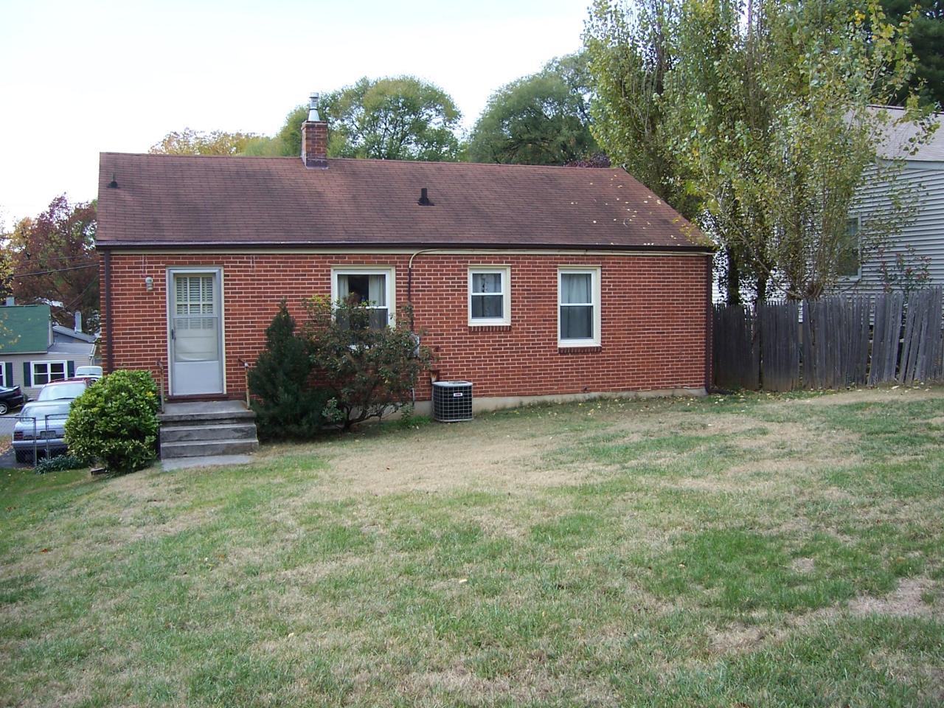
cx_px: 472
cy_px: 354
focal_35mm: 36
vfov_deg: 39.7
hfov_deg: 51.4
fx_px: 982
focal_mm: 6
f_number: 3
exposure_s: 1/250
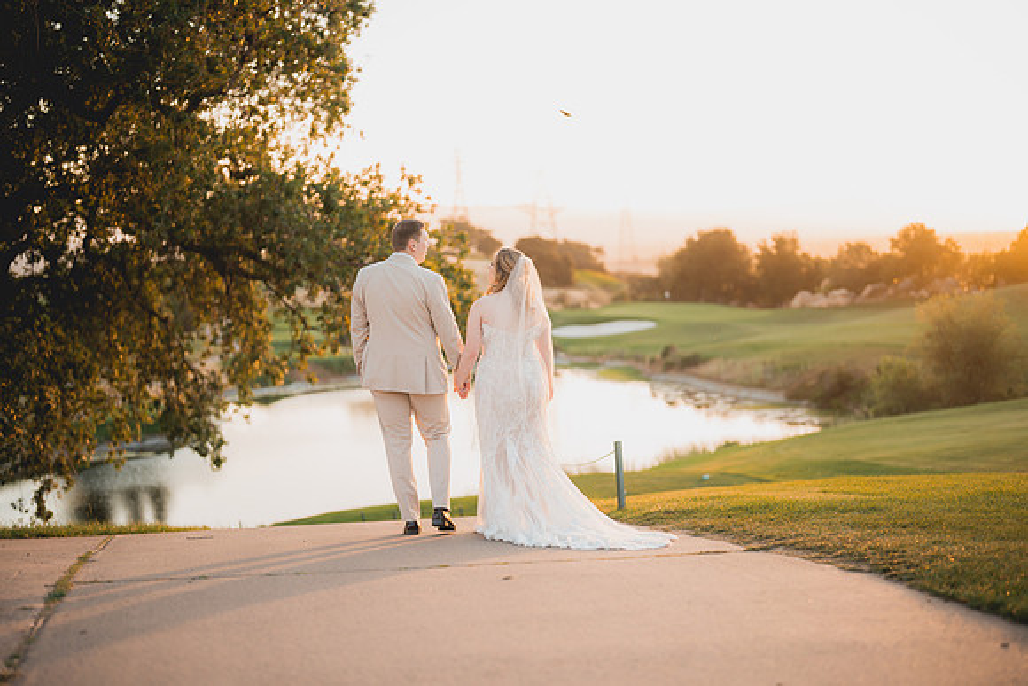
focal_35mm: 50
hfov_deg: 39.6
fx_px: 1428
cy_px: 343
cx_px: 514
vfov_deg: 27.0
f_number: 1.2
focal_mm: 50
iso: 125
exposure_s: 1/400
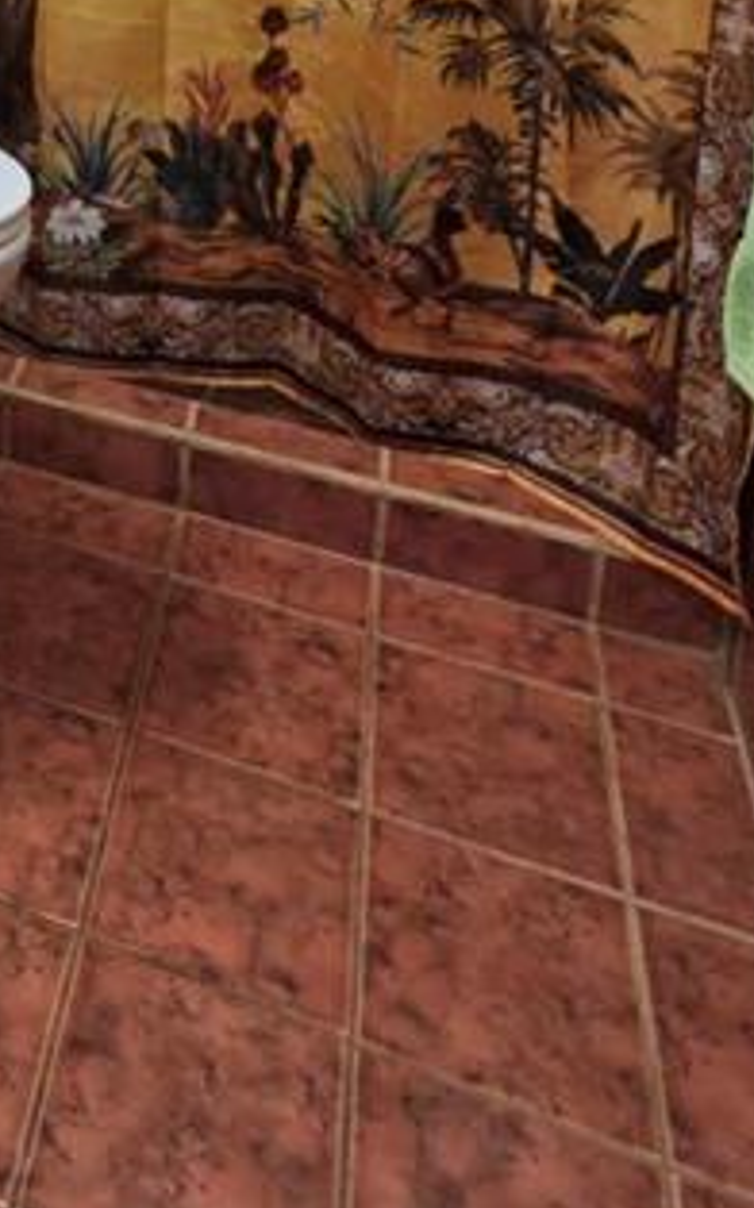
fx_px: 1481
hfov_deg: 22.6
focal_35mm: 45
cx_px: -415
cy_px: -227
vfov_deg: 35.4
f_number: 2.2
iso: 64
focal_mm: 2.2
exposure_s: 1/60
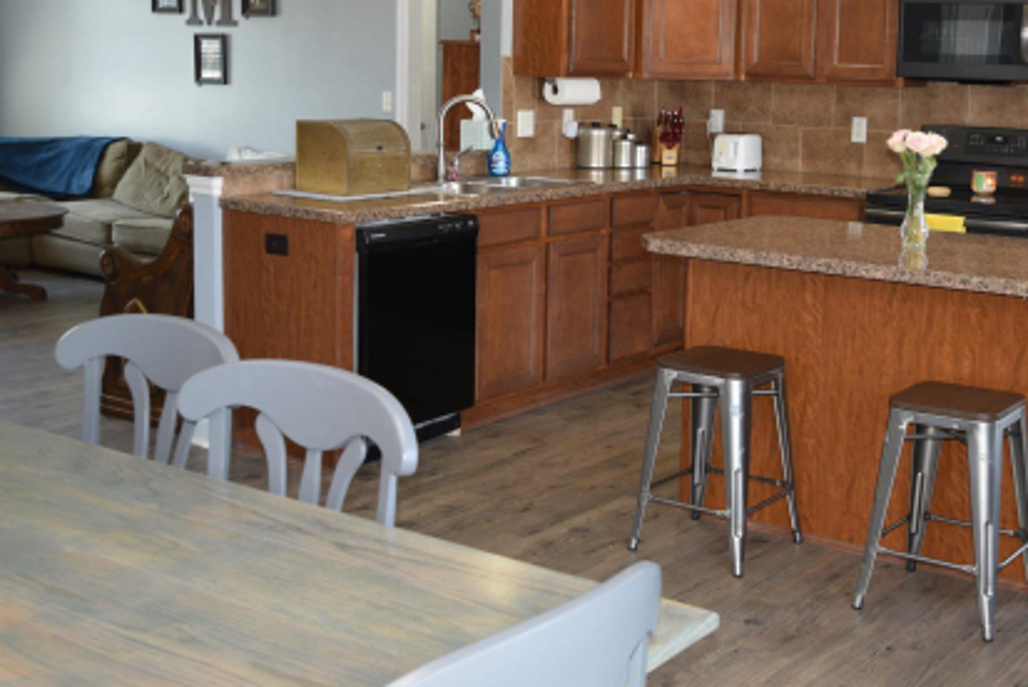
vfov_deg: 27.4
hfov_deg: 40.1
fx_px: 1400
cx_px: 637
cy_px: 241
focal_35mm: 49
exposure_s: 1/15
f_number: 3.5
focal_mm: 18
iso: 100
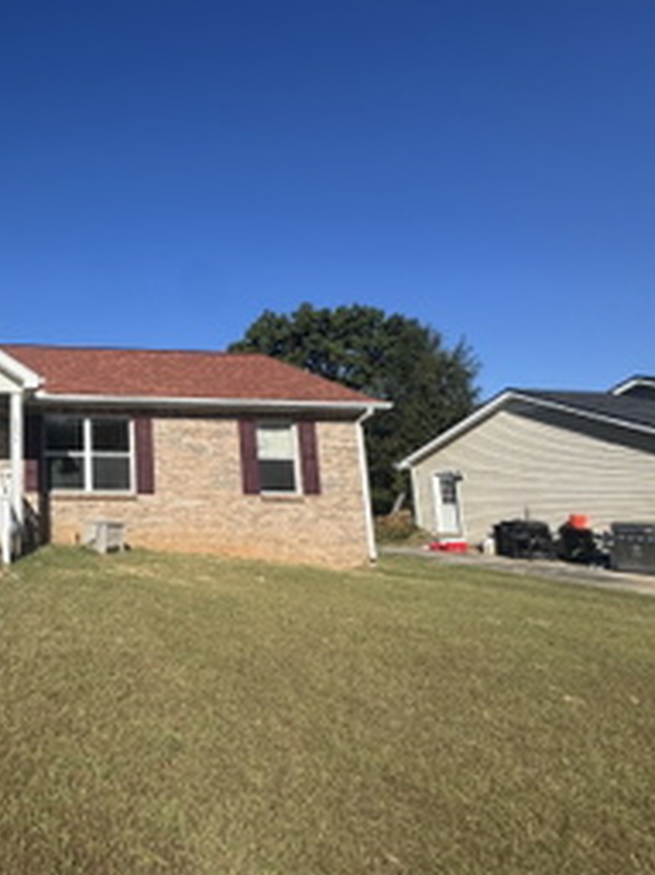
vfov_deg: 76.2
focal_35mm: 22
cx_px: -7
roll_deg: -1.1
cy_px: 398
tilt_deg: +9.3
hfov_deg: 49.3
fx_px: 556
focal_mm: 2.22
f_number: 2.2
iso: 50
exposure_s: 1/3106
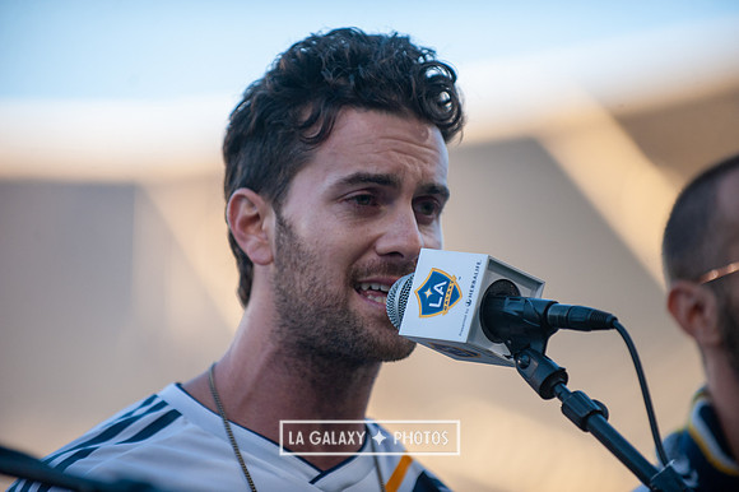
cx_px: 370
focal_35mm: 200
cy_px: 246
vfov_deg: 6.9
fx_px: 4103
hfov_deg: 10.3
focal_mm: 200
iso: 800
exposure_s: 1/1600
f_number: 2.8
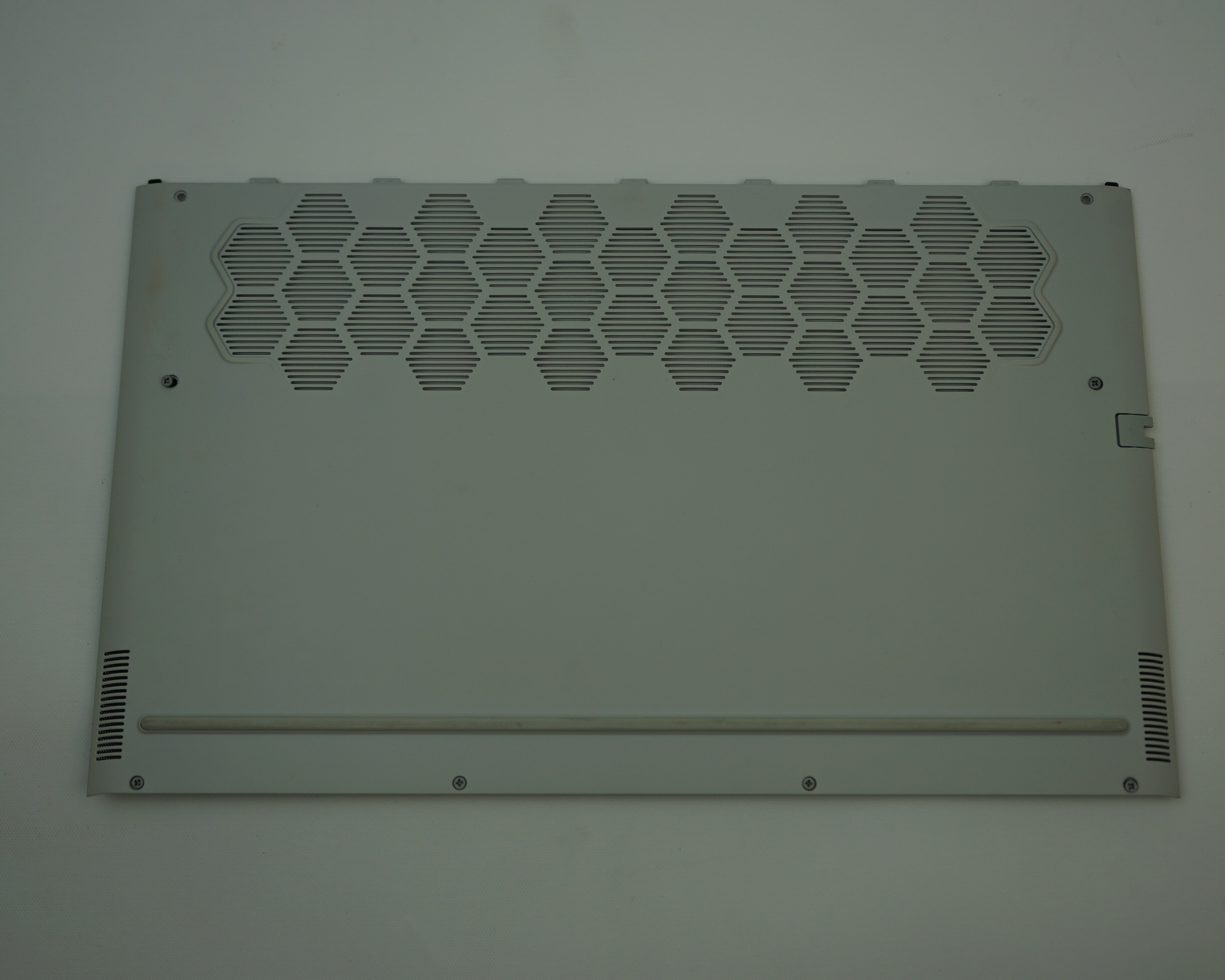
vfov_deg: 40.1
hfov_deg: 49.1
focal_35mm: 37
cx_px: 625
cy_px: 497
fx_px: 1342
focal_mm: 32
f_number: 4
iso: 160
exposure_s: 1/160
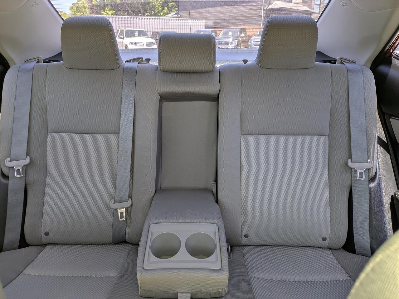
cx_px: 200
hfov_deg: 69.4
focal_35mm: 25
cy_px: 150
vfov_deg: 54.9
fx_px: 288
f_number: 1.89
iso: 54
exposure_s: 1/100
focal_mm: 5.43
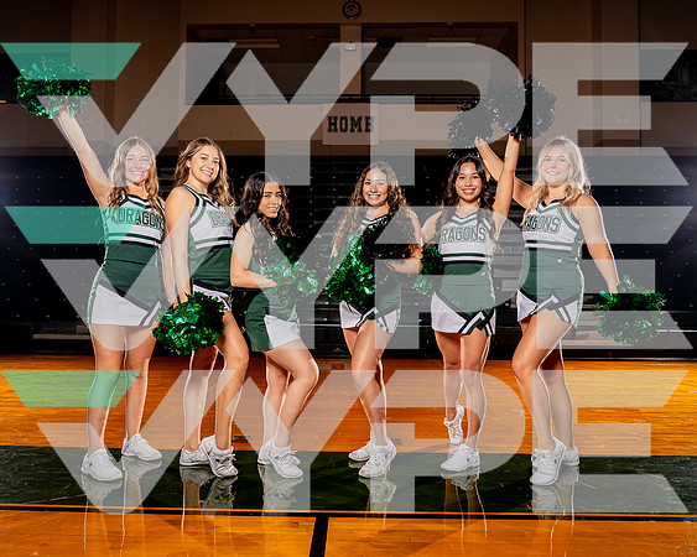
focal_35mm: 31
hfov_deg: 57.8
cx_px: 333
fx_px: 631
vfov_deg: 47.6
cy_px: 274
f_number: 5.6
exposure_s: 1/250
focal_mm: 26
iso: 160
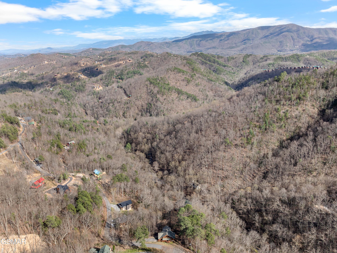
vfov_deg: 56.8
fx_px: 233
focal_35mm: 24
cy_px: 126
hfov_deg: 71.6
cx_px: 168
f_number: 2.8
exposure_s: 1/60
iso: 130
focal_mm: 12.29
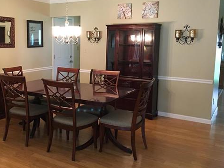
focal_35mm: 39
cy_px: 76
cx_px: 80
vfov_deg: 36.8
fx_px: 252
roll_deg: -0.7
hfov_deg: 47.3
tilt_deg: -7.6
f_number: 2.2
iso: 100
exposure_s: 1/15
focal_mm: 4.15
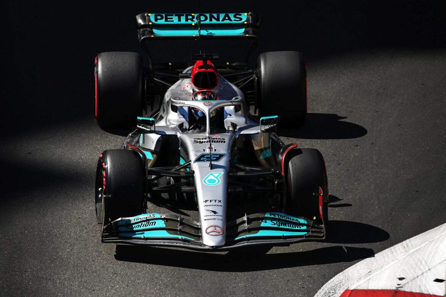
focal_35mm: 380
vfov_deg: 3.6
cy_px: 148
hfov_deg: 5.4
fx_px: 4707
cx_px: 223
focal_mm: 380
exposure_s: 1/2000
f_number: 7.1
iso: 400
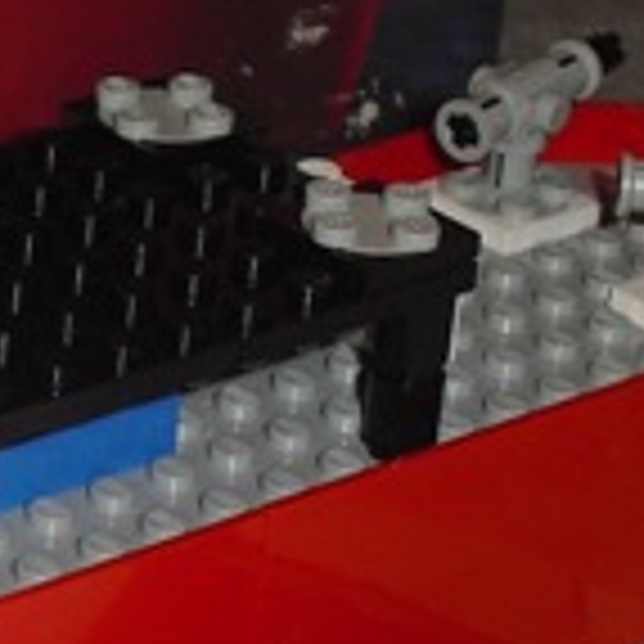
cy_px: 576
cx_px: -464
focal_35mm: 178
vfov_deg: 9.8
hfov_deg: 9.4
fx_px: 3747
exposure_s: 1/60
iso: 100
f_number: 3.1
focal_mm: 6.3
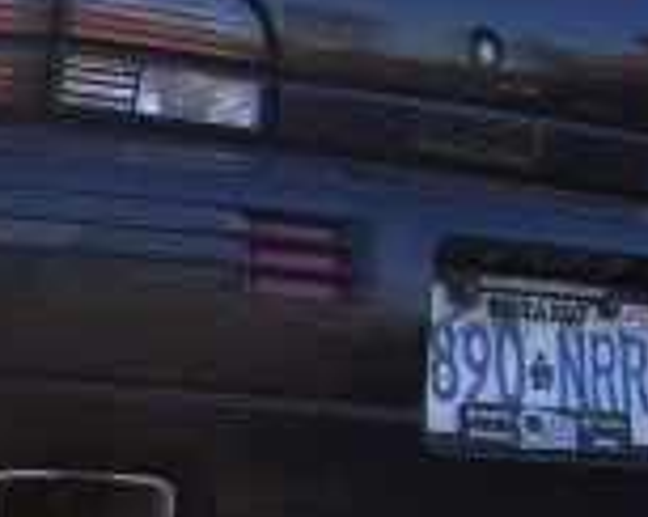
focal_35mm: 140
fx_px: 2682
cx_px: -521
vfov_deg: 11.0
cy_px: 333
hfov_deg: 12.6
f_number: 2.7
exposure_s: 1/250
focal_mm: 5.6
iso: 80
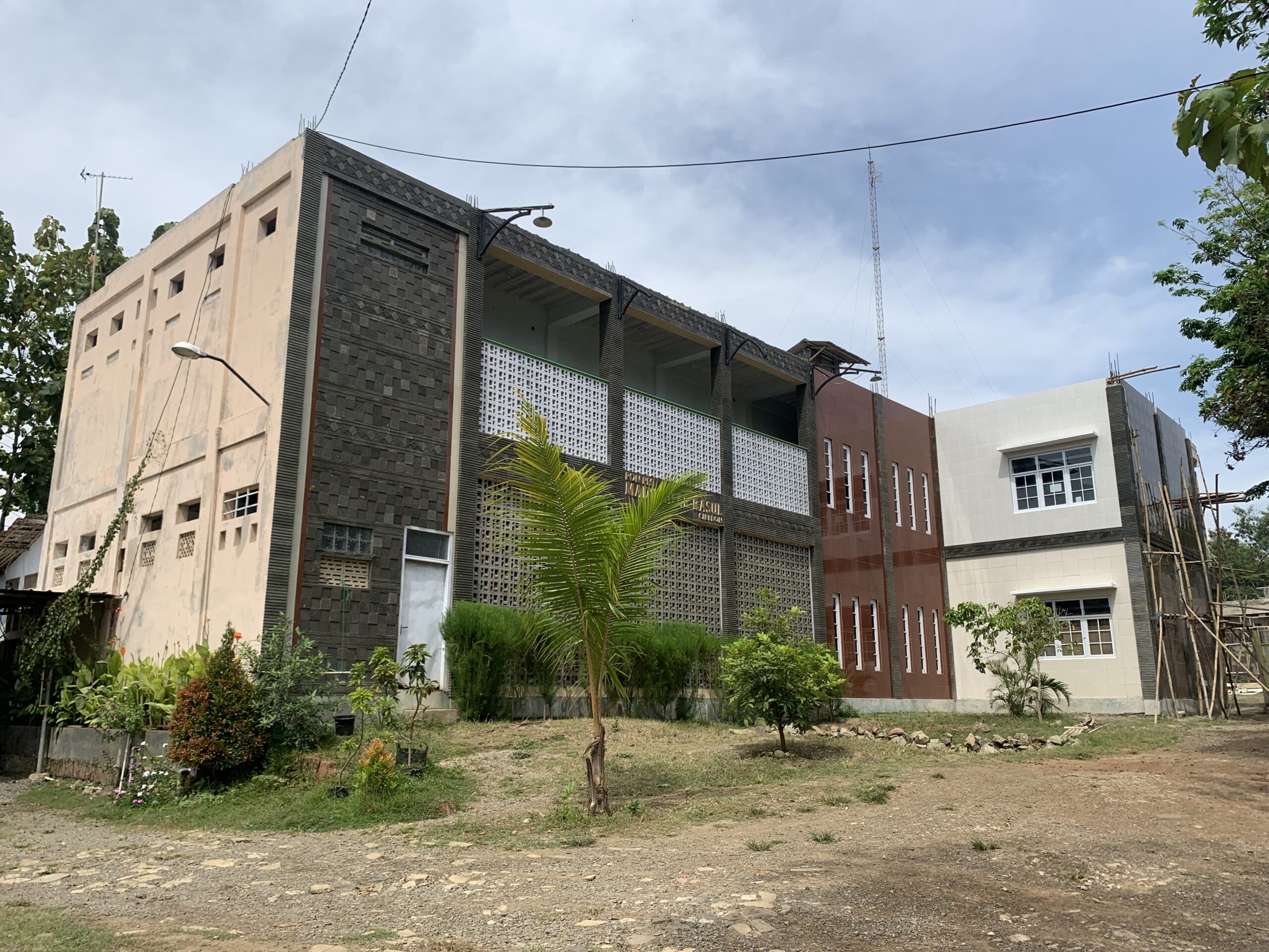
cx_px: 634
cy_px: 476
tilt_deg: +13.2
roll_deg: +0.1
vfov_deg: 53.1
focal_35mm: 26
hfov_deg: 67.3
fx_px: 953
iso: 25
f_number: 1.8
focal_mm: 4.25
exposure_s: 1/2481
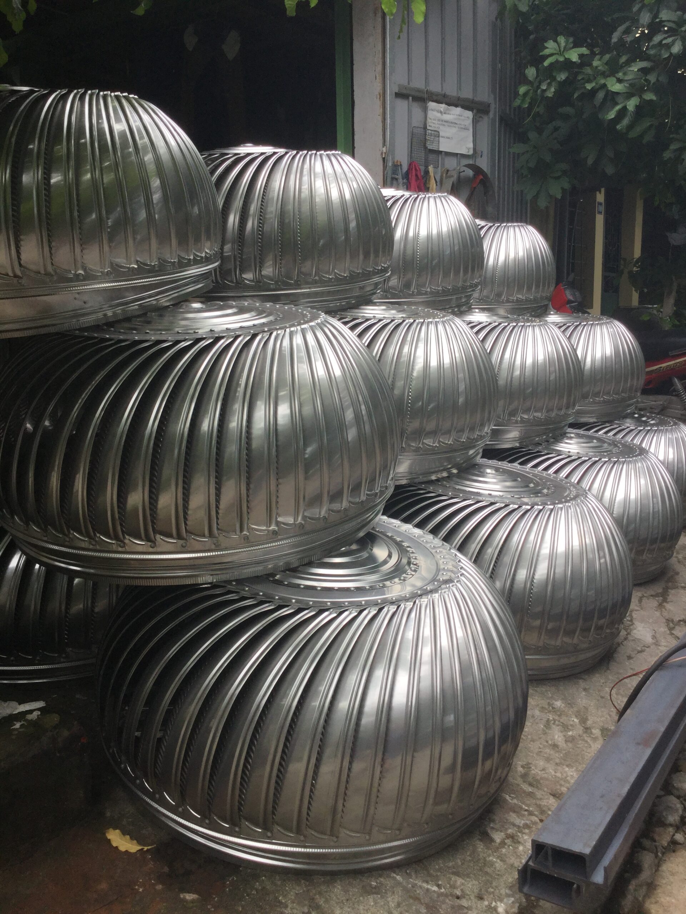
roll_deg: +1.8
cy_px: 457
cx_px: 343
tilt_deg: -9.5
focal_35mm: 31
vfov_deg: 58.4
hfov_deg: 45.4
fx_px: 819
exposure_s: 1/431
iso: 25
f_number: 2.4
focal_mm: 3.3
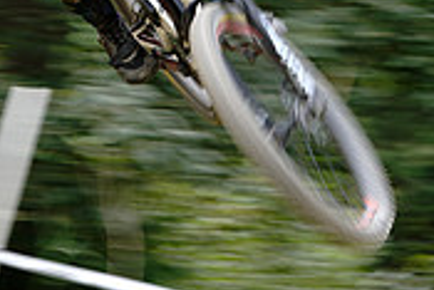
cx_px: 181
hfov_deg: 8.9
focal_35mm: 232
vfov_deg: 5.9
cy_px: -93
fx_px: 2799
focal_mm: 70
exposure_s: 1/60
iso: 50
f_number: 5
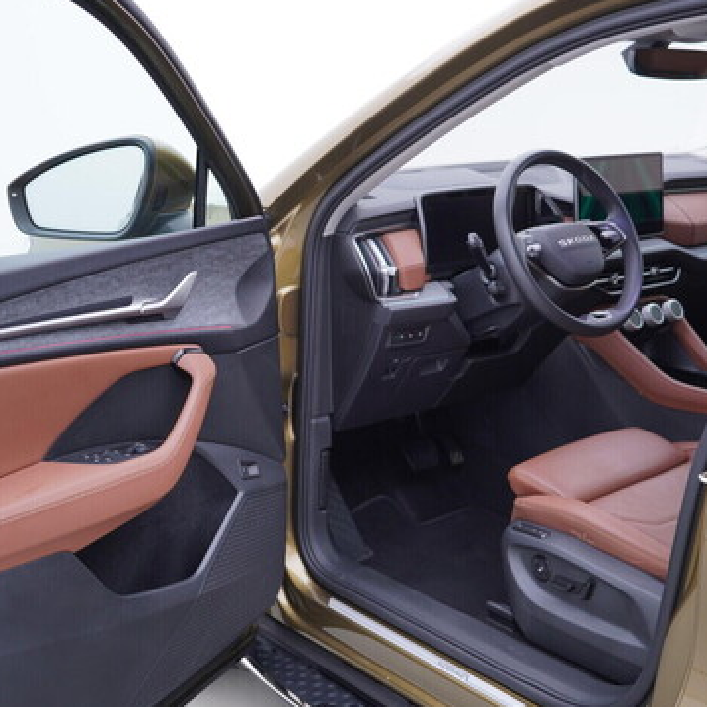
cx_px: 332
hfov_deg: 36.0
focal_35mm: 47
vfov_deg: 36.1
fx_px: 1086
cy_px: 354
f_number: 3.2
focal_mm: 24
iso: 125
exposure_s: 1/40
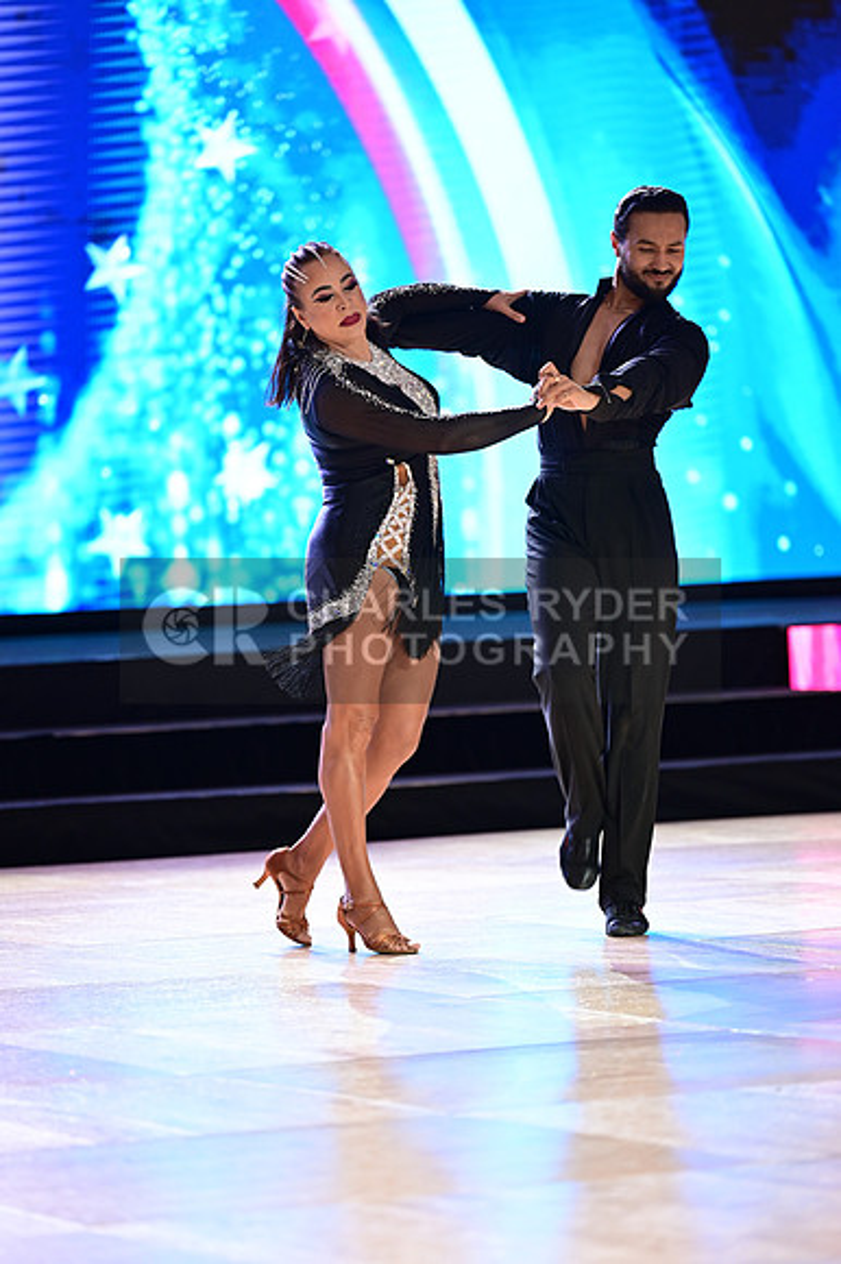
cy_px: 632
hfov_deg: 7.8
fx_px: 6139
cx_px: 420
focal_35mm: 175
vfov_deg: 11.8
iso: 1600
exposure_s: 1/250
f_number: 2.8
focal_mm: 175
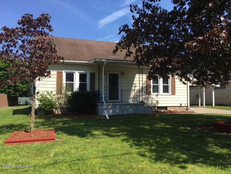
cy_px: 87
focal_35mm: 29
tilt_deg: +3.9
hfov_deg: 61.7
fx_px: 194
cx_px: 116
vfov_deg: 48.2
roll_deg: -0.9
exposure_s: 1/1068
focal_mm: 4.15
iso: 25
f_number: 2.2
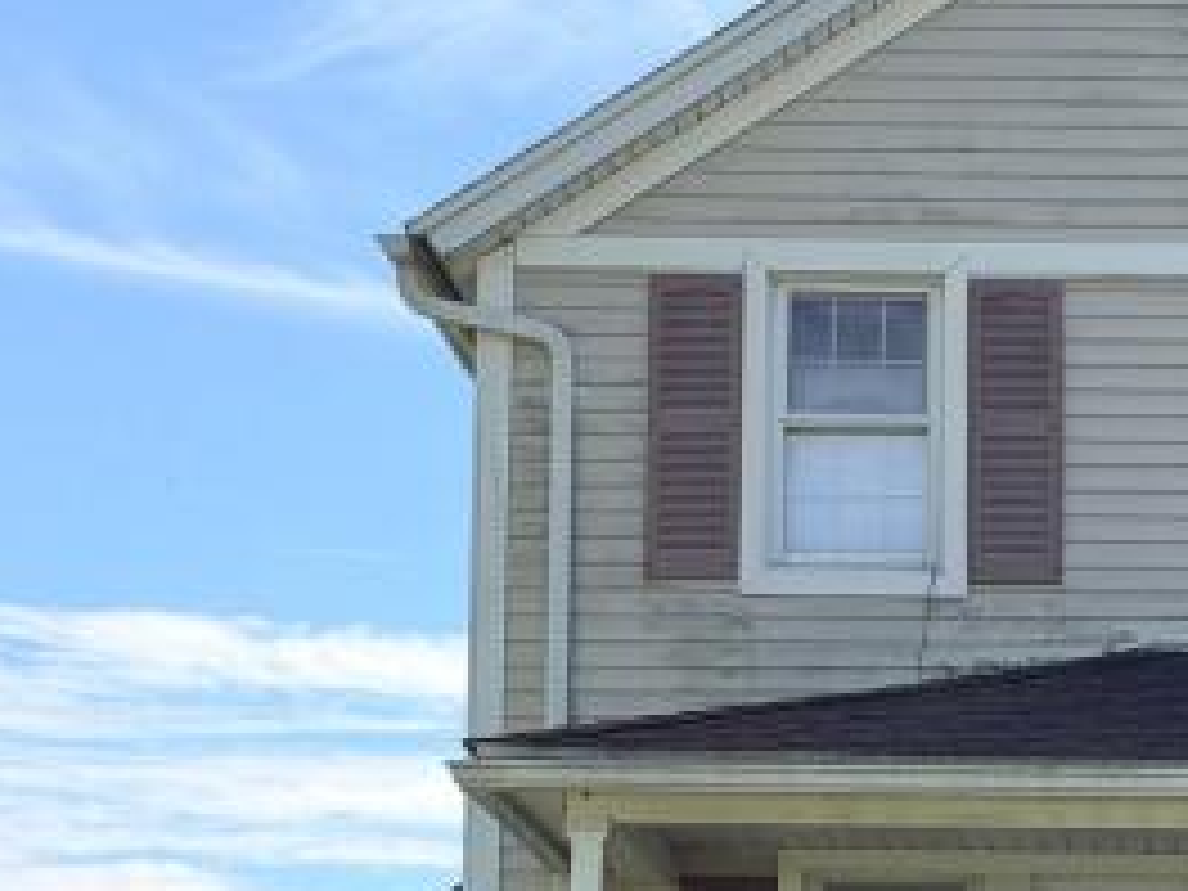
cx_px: 1246
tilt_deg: +9.2
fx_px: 4496
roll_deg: +0.3
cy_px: 756
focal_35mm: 131
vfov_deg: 11.3
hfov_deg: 14.8
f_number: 1.78
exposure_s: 1/3226
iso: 64
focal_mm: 6.76
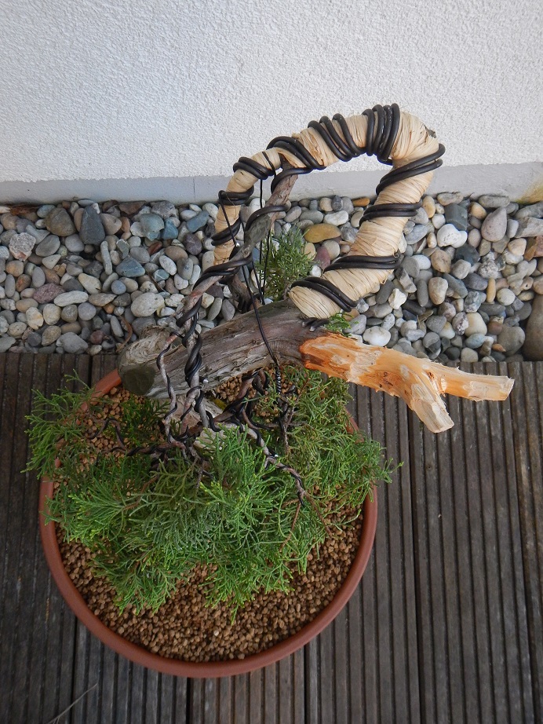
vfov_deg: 55.3
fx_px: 690
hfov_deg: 43.0
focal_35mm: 33
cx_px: 272
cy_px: 362
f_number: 3.9
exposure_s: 1/100
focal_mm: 5.9
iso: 400
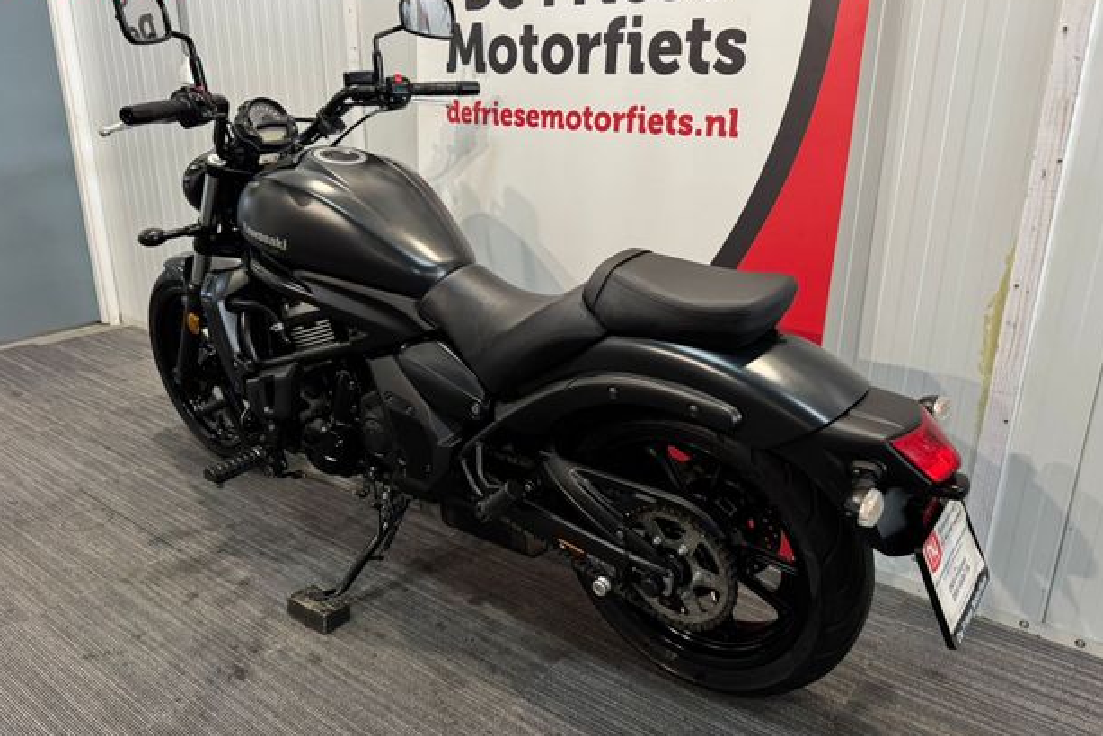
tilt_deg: -18.8
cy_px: 348
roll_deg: -0.7
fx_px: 797
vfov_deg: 49.6
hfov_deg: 69.4
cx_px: 564
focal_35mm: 26
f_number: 1.78
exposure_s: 1/50
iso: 320
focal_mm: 6.76
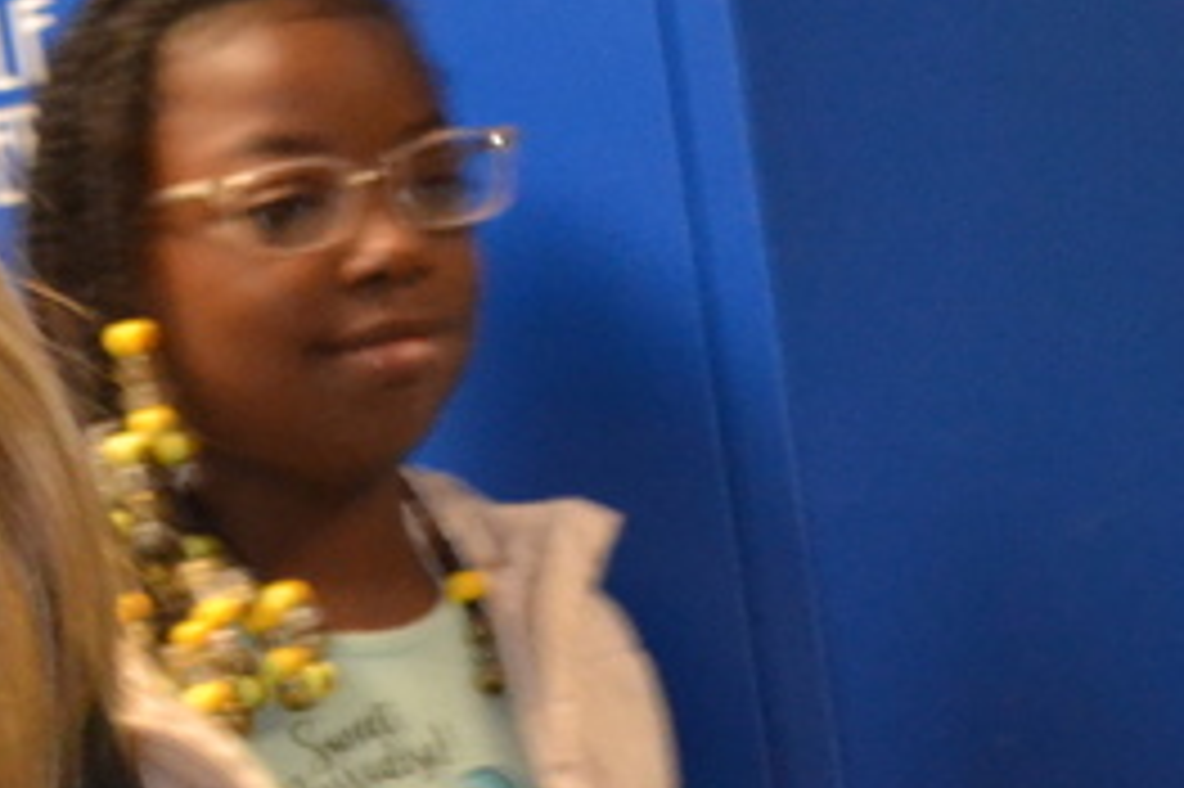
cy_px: -502
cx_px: 1652
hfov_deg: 8.6
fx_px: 7691
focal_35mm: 234
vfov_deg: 5.8
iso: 3200
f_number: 5.3
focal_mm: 40
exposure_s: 1/60
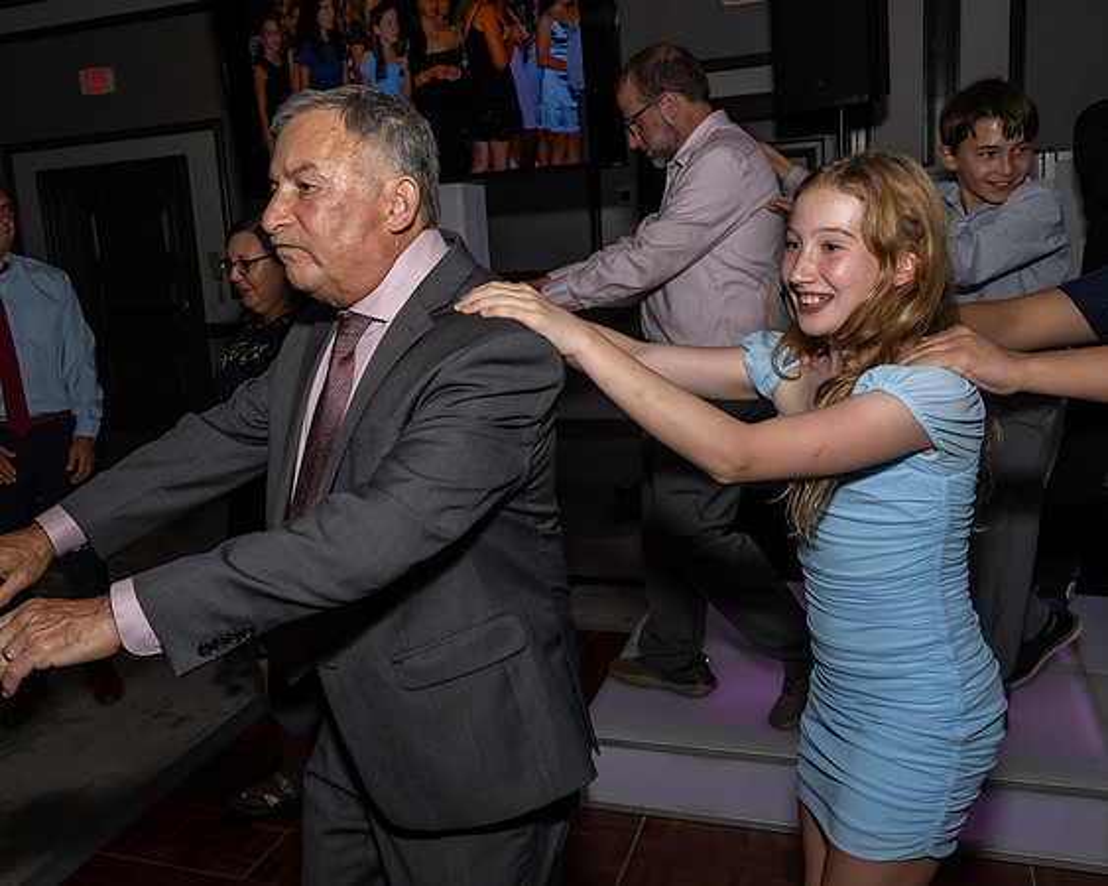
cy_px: 419
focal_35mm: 32
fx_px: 1044
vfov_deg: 45.9
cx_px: 455
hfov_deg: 55.6
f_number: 8
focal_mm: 17
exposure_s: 1/250
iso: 1000
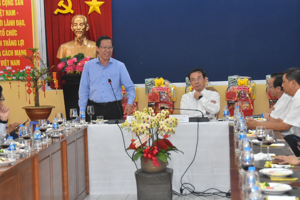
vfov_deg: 13.7
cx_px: 140
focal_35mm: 100
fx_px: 833
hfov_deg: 20.4
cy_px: 122
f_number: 4.8
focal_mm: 52
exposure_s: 1/200
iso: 1600
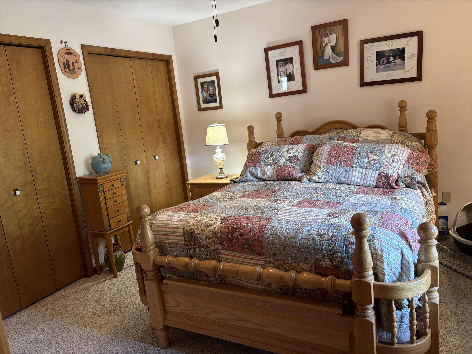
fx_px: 355
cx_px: 236
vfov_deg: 53.1
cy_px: 177
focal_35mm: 26
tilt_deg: -10.6
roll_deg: +5.8
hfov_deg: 67.3
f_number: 1.6
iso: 320
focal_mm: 5.96
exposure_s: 1/60
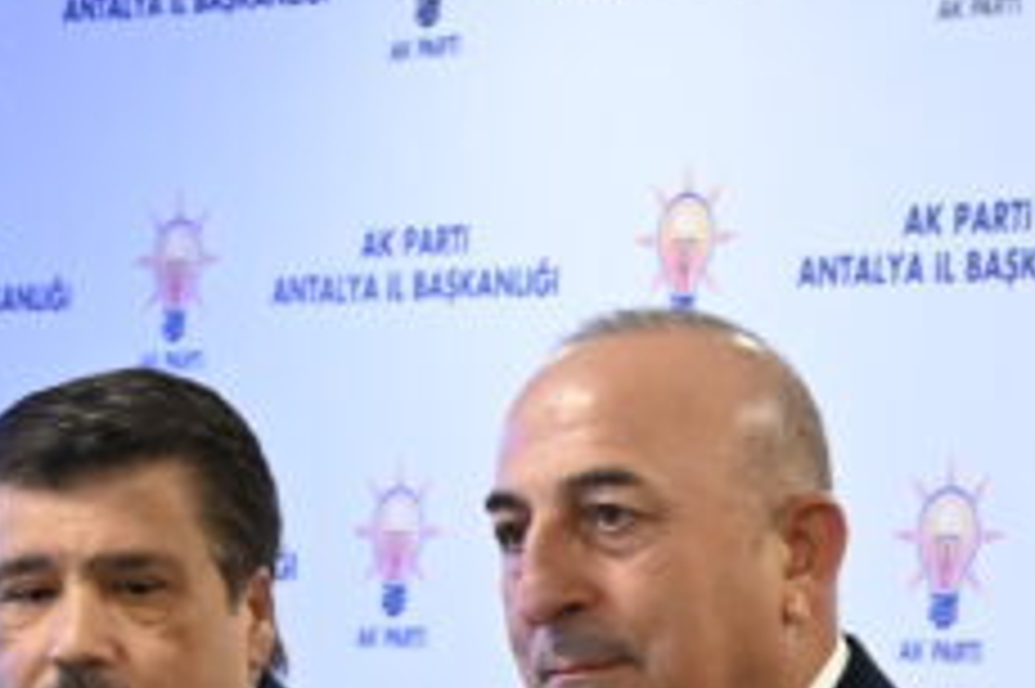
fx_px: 6234
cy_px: 843
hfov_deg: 9.0
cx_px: 1930
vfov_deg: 6.3
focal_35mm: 217
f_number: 3.8
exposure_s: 1/125
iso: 2000
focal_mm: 26
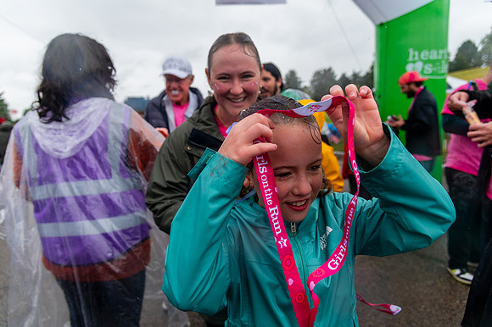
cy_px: 164
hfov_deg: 73.8
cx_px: 246
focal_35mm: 24
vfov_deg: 53.1
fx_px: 328
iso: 1600
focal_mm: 24
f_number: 4
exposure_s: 1/4000
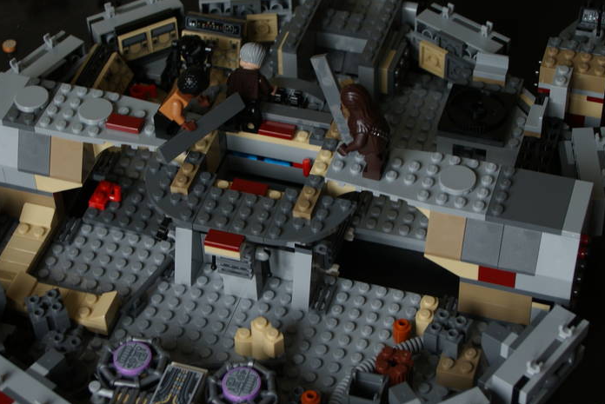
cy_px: 183
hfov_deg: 21.0
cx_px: 276
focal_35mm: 97
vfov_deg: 14.1
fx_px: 1631
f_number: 8
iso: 100
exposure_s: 1/4
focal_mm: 50
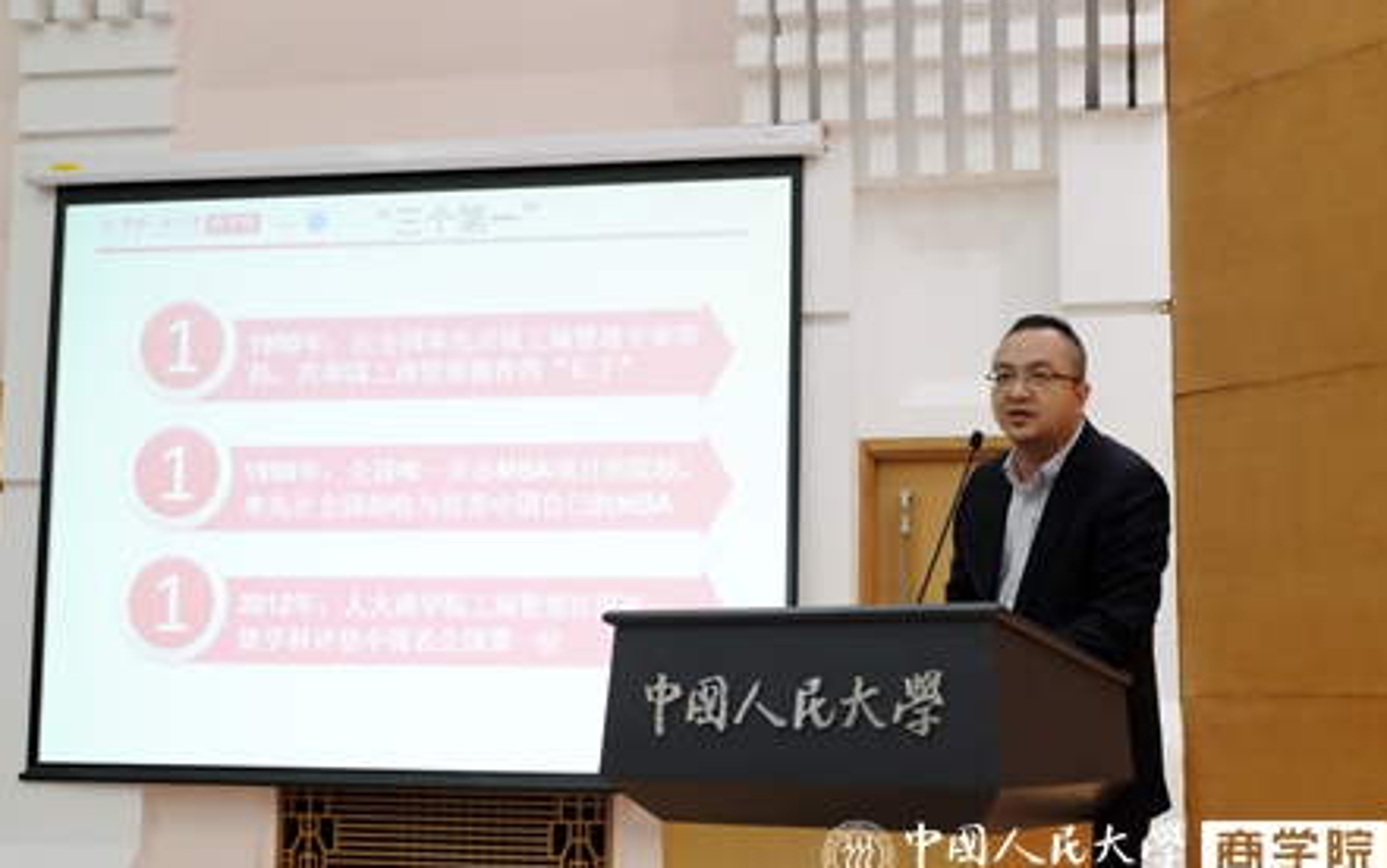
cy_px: 440
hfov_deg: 38.9
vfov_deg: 24.9
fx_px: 1966
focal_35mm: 52
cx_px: 701
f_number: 5.6
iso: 3200
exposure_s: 1/70
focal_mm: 33.2
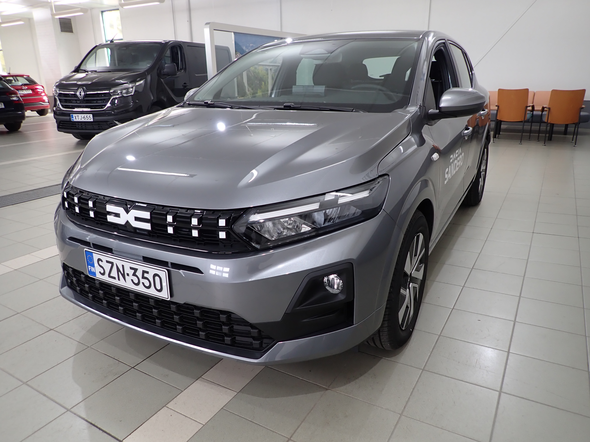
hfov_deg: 69.4
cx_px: 295
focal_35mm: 25
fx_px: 426
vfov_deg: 54.9
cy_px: 221
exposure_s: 1/60
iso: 125
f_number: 2
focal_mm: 4.5
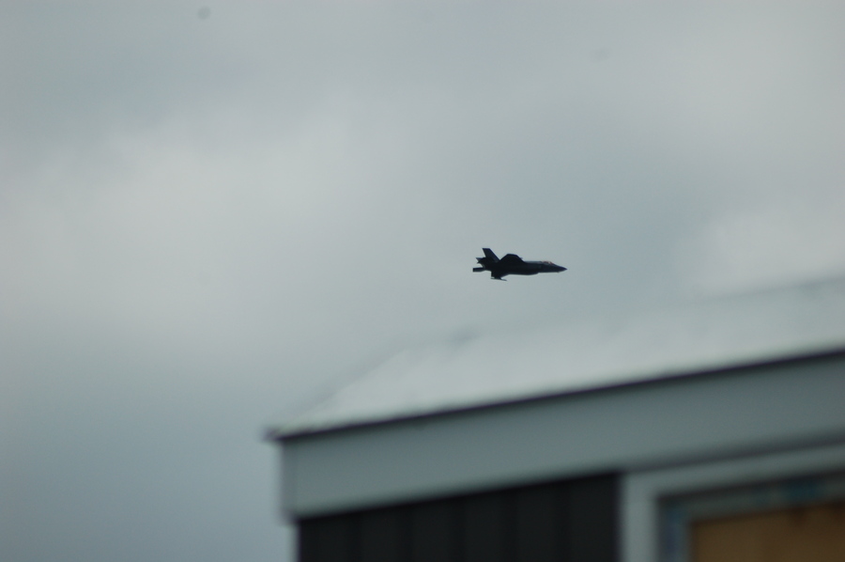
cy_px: 281
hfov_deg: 4.6
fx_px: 10551
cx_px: 422
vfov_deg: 3.0
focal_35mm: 450
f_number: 5.6
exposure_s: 1/2000
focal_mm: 300
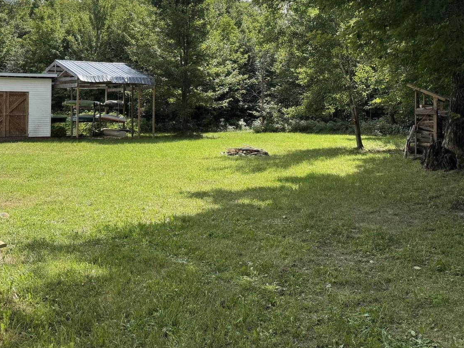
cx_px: 193
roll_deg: +0.6
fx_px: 576
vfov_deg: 33.1
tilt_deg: +1.7
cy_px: 97
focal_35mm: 43
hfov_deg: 43.7
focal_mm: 6.76
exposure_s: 1/3425
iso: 100
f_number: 1.78
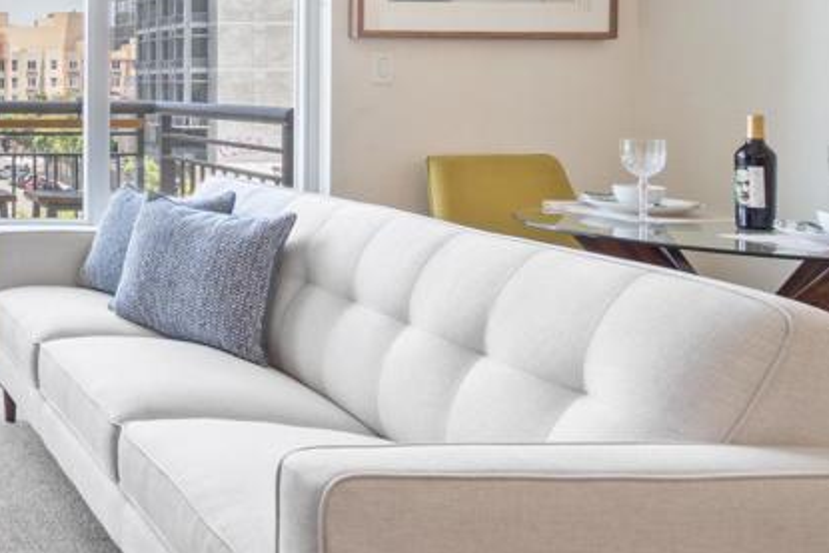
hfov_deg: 39.1
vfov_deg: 35.0
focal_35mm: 37
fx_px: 852
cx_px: -148
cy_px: 119
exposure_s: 1/1.67
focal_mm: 10
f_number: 8
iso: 100
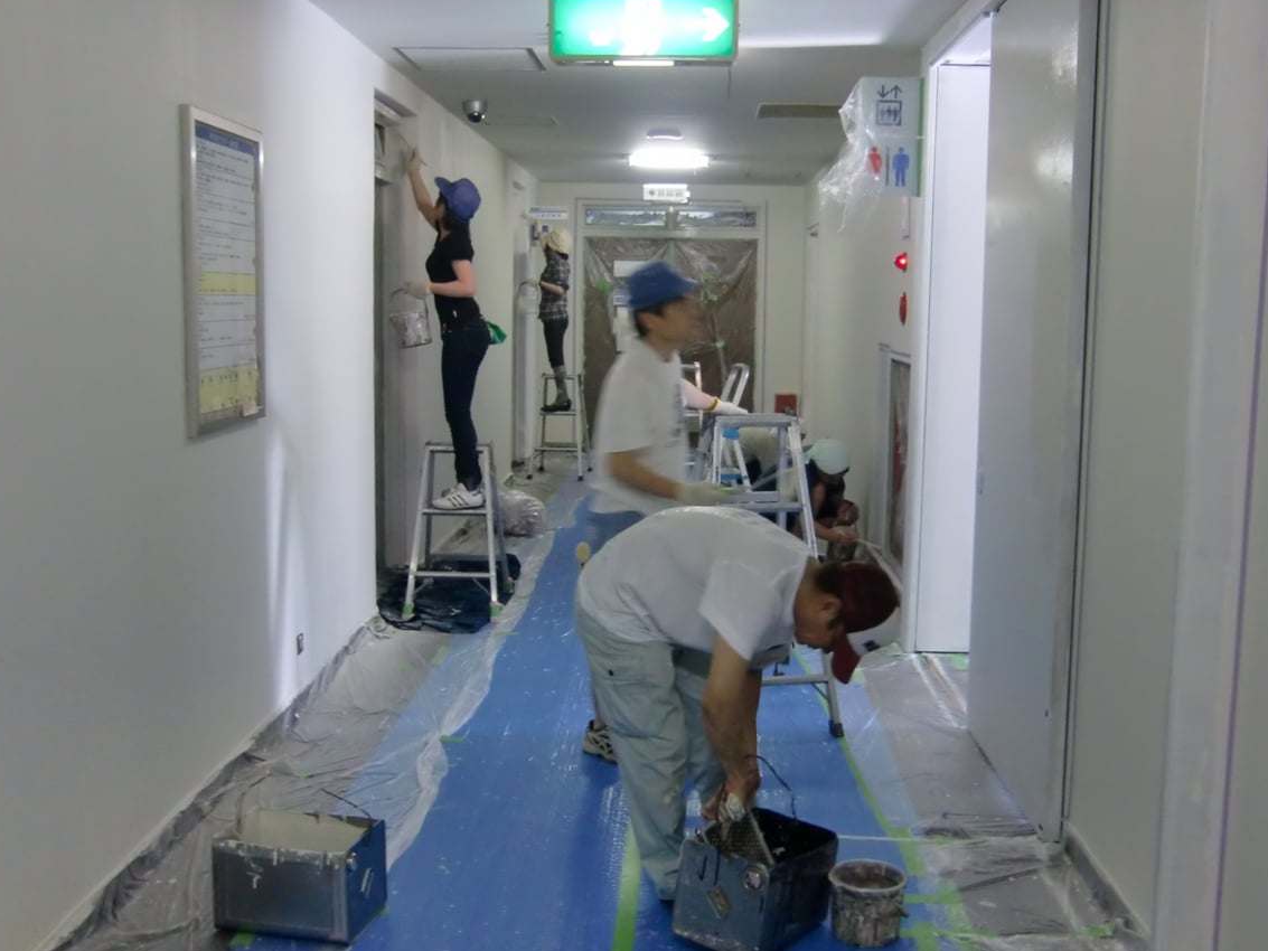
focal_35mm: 36
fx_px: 1319
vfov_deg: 39.7
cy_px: 477
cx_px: 658
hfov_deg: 51.3
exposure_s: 1/15
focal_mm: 6.1
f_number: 3.6
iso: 400
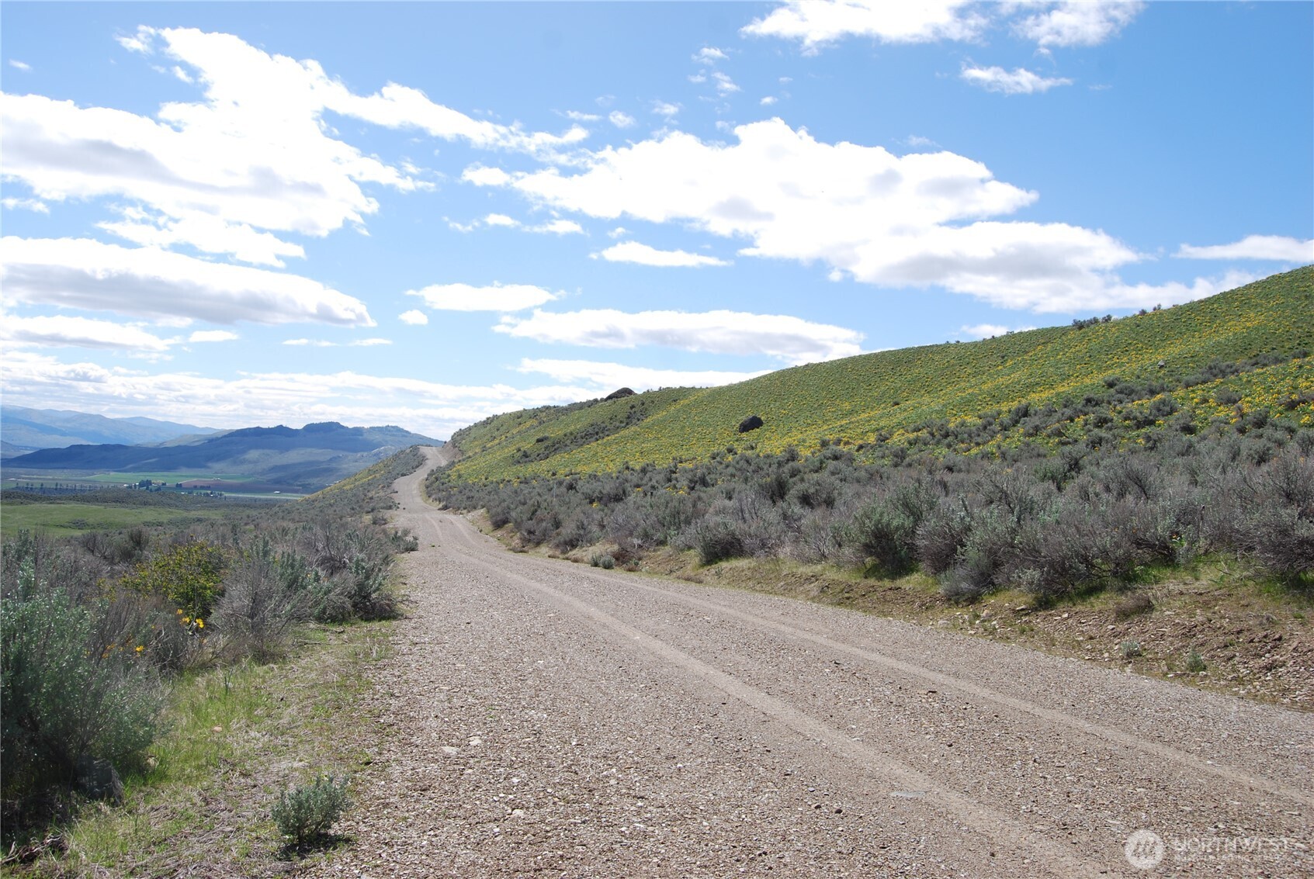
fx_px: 987
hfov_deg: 67.3
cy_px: 440
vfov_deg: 48.0
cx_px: 657
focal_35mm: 27
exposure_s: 1/250
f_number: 8
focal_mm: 18
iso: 100
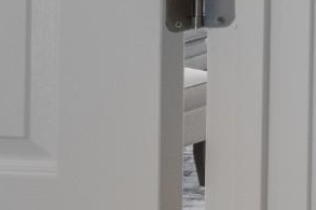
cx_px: 714
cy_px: -103
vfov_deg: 15.2
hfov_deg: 15.8
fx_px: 728
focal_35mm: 83
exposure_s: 1/15
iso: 100
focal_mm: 10
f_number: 4.5
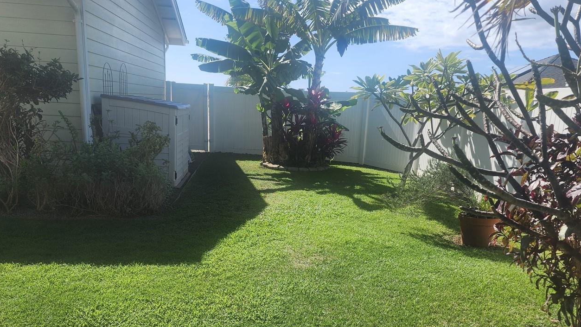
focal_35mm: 32
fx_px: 493
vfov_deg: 36.2
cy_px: 224
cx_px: 302
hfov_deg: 61.0
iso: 12
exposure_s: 1/1058
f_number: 1.8
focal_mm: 6.4
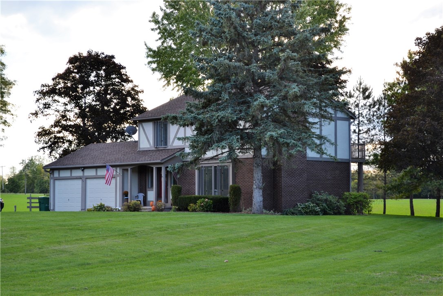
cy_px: 148
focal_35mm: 82
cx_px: 222
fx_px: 1015
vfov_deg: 16.6
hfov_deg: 24.6
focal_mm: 55
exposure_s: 1/125
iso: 200
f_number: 5.6
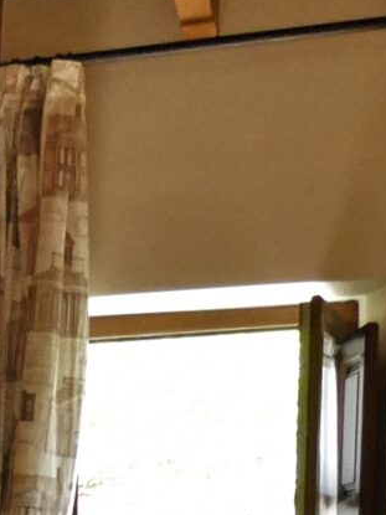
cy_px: 1045
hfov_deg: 9.3
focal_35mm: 148
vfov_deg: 11.9
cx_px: -421
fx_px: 2202
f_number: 3.3
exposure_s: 1/60
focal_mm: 4.3
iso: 250
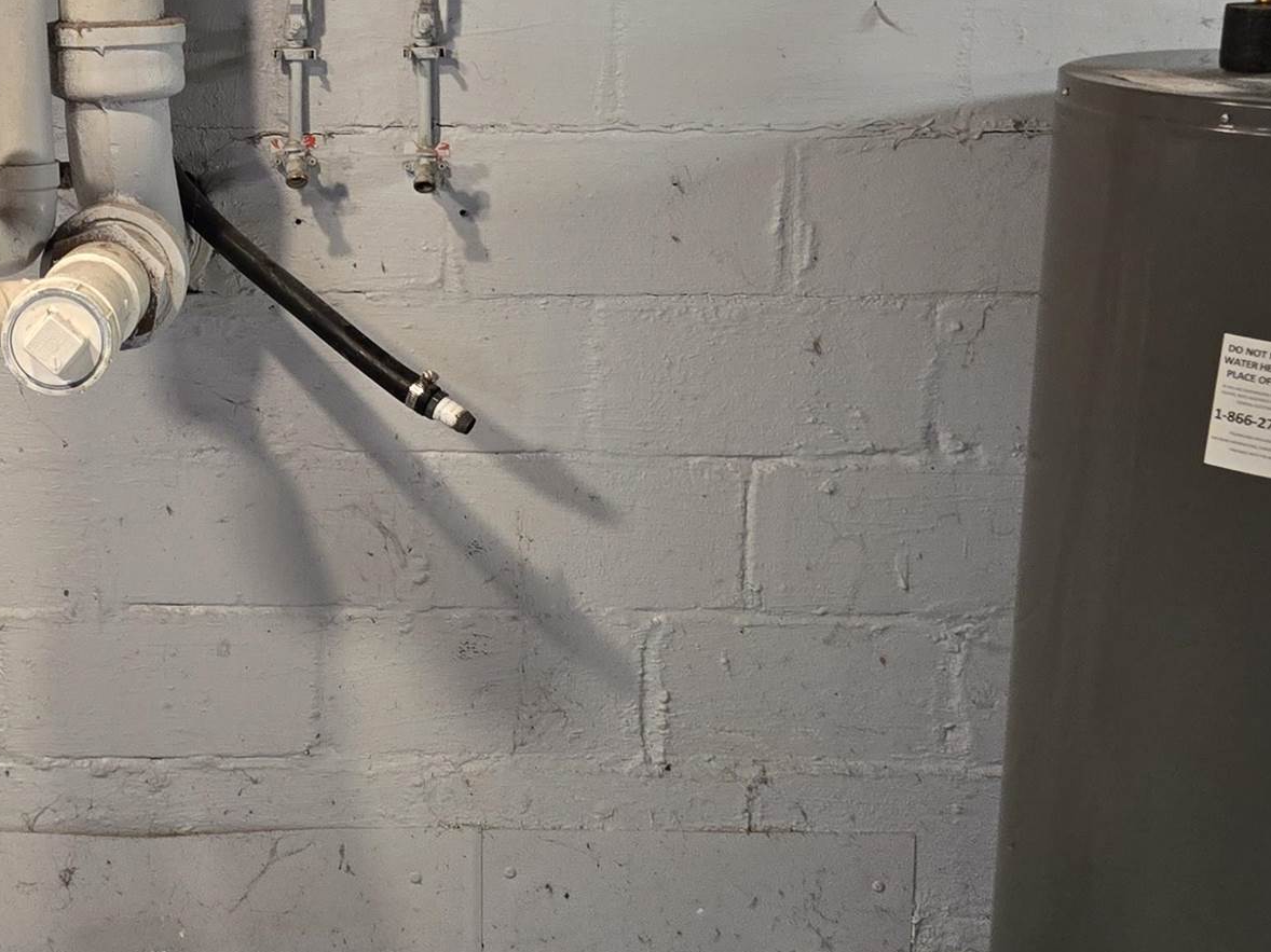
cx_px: 397
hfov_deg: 31.9
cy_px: 373
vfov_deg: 24.4
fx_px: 2203
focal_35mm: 60
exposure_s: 1/120
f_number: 1.8
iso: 500
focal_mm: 5.4
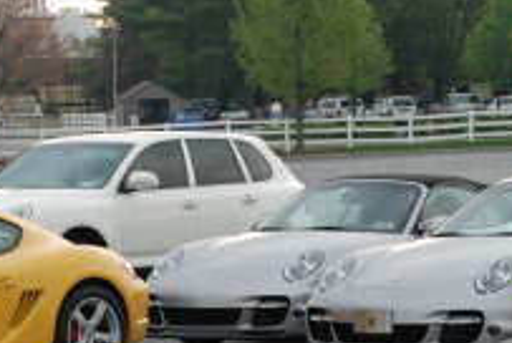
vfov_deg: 5.8
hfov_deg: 8.7
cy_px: 275
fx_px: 3361
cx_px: 143
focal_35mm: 236
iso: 100
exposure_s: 1/125
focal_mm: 50
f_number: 5.6
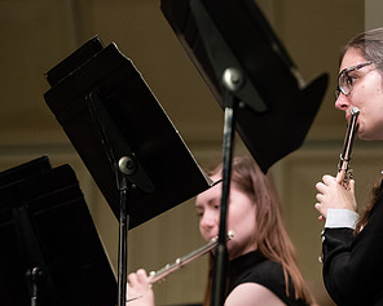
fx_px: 2506
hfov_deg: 8.7
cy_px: 141
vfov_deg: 7.0
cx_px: 326
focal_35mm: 221
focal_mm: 120
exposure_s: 1/250
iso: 2500
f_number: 3.2
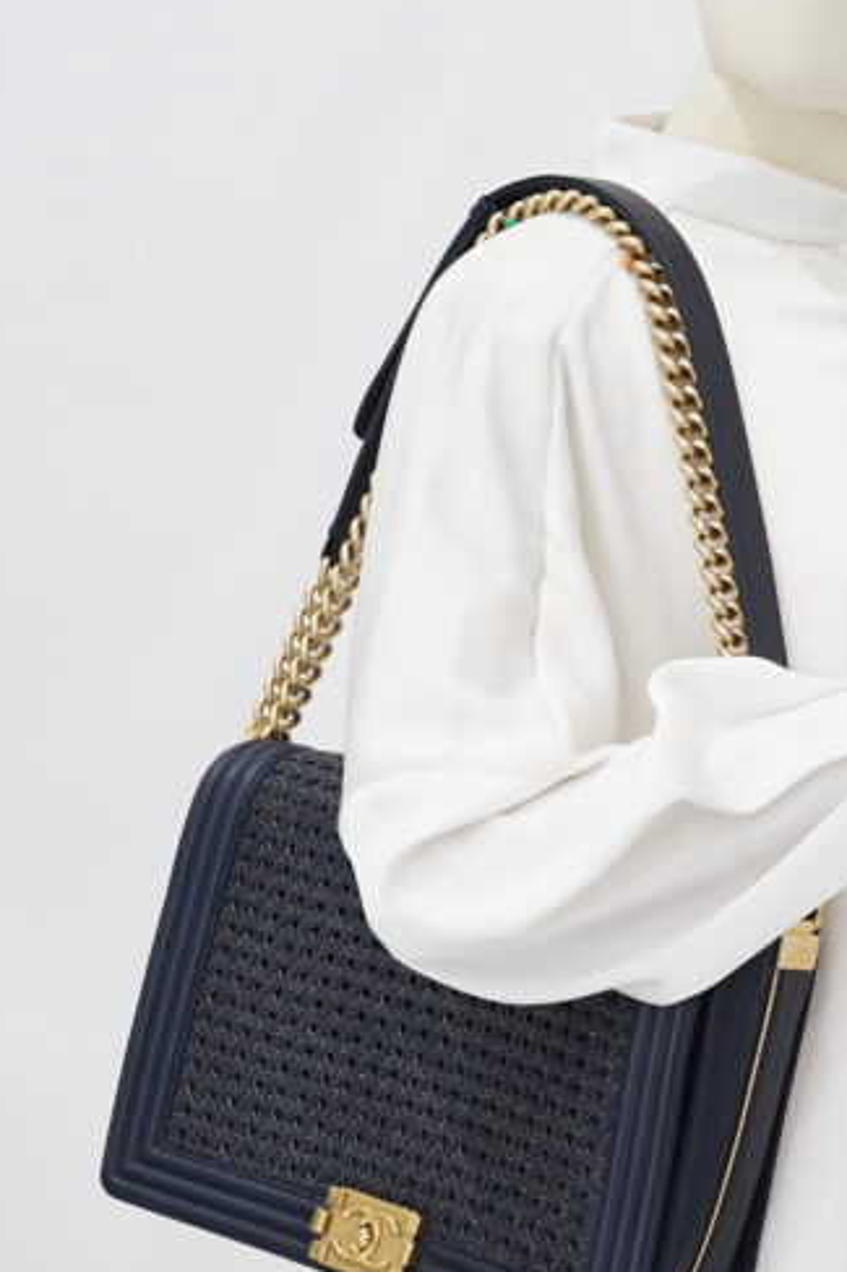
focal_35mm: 105
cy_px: 1157
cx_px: 666
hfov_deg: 13.0
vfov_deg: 19.1
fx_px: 3708
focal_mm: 50
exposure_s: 1/10
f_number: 6.3
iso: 640
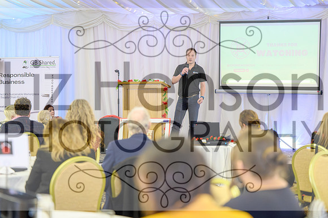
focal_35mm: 87
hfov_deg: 23.3
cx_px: 164
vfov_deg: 15.6
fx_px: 795
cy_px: 109
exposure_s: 1/200
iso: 12800
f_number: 2.8
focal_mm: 86
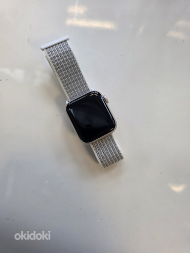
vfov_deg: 73.9
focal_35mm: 23
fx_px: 168
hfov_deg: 58.9
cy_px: 126
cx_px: 95
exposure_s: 1/74.1
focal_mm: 6.3
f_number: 1.7
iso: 125
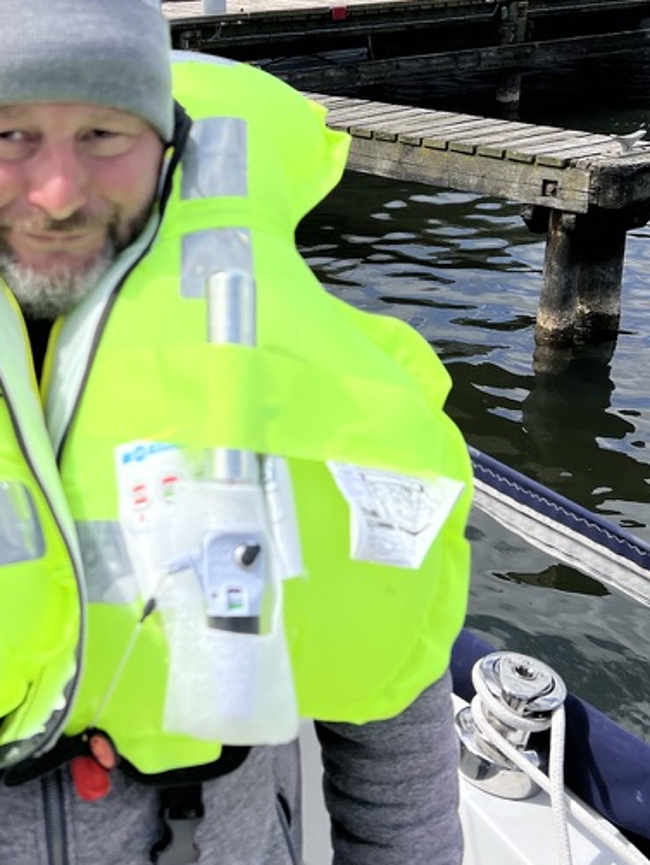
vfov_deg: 35.8
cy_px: 281
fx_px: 1326
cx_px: 119
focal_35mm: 53
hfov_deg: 27.0
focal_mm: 5.7
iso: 50
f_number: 1.5
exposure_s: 1/4831
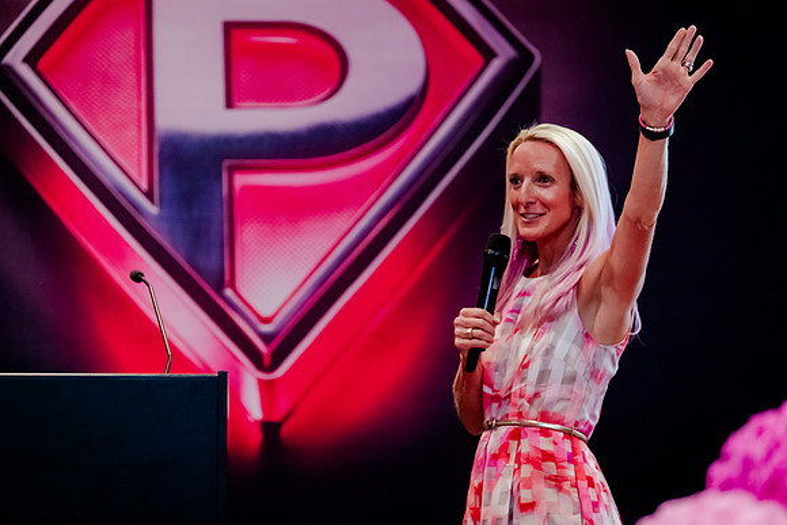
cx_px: 394
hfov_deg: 11.6
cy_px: 262
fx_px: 3884
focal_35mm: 178
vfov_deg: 7.7
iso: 4000
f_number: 2.8
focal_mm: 165
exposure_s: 1/250
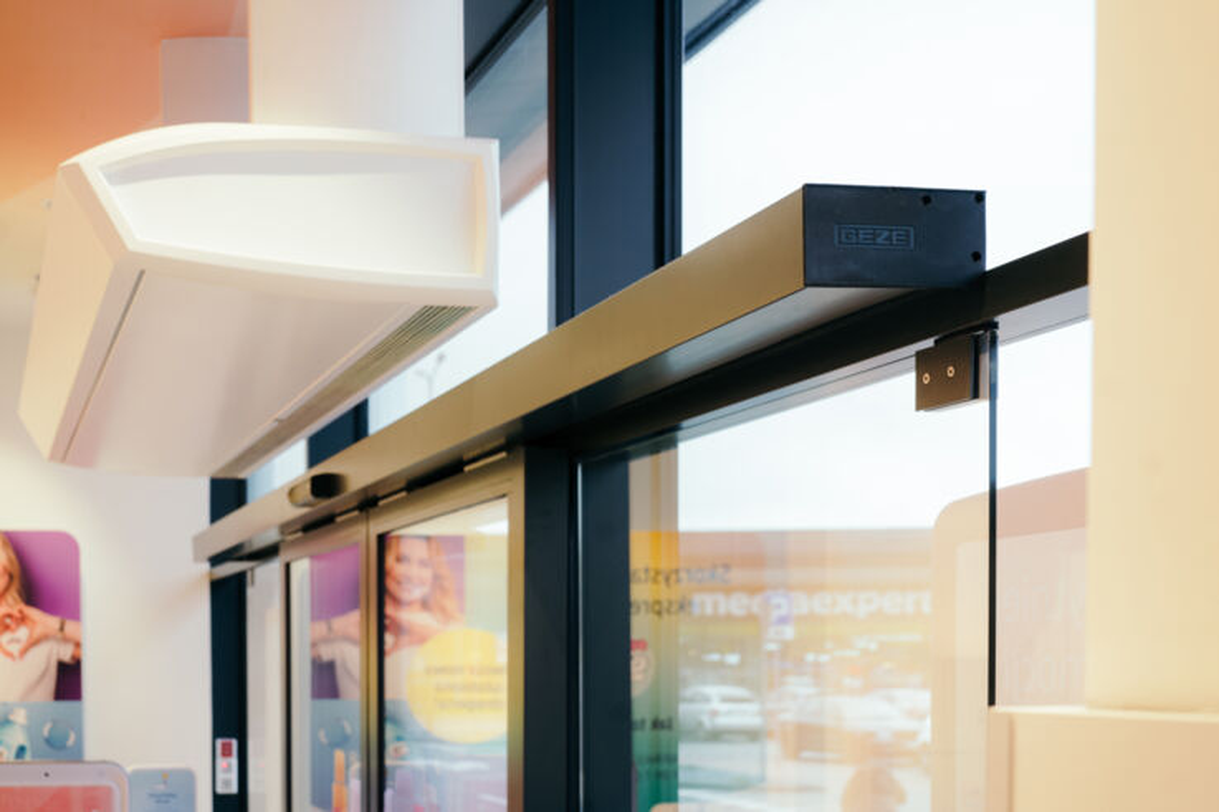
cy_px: 406
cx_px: 610
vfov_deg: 29.9
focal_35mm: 45
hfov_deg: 43.6
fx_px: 1523
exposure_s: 1/125
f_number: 5
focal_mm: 45
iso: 800
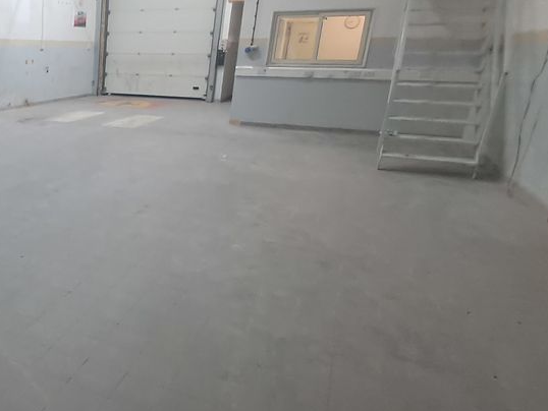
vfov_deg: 43.0
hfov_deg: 47.5
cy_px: 211
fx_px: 523
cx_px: 20
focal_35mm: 33
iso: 160
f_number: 2.2
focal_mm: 1.64
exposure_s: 1/40
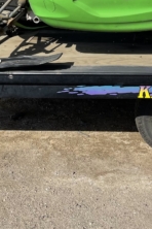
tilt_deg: -14.6
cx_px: 152
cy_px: 14
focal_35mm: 73
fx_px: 462
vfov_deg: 26.6
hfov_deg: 18.2
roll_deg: +0.3
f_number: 1.6
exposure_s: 1/5376
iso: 32
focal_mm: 5.1
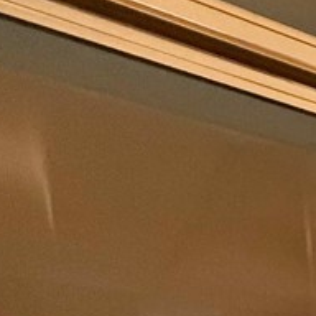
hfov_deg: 14.9
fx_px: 682
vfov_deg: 20.0
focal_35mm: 66
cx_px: 767
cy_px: 550
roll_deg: -1.0
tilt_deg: -7.6
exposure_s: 1/60
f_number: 2.2
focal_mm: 2.22
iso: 400
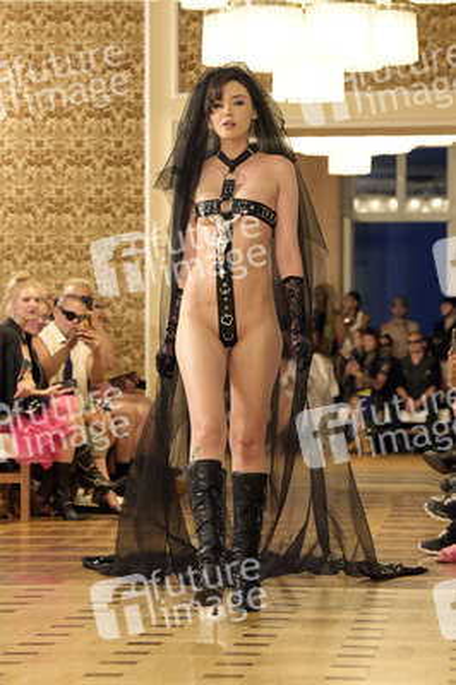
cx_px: 228
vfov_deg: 15.2
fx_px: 2569
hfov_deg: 10.1
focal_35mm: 135
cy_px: 342
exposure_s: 1/400
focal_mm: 135
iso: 6400
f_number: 7.1
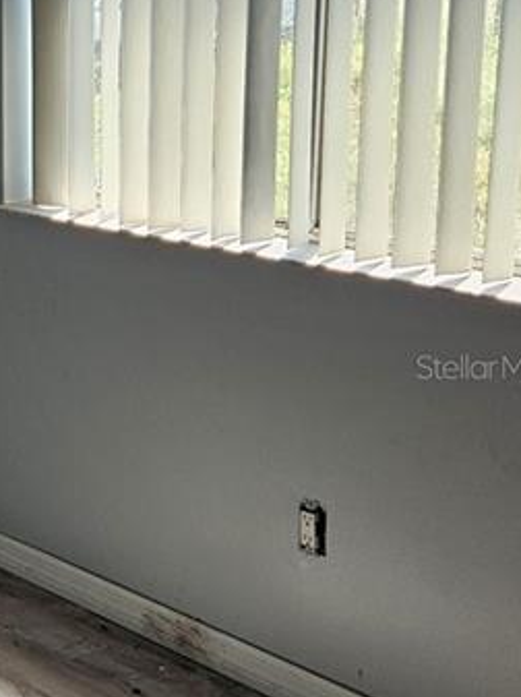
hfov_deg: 15.8
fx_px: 1649
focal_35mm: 82
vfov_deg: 23.9
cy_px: 366
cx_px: -368
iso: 40
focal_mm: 5.4
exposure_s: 1/224
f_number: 1.8
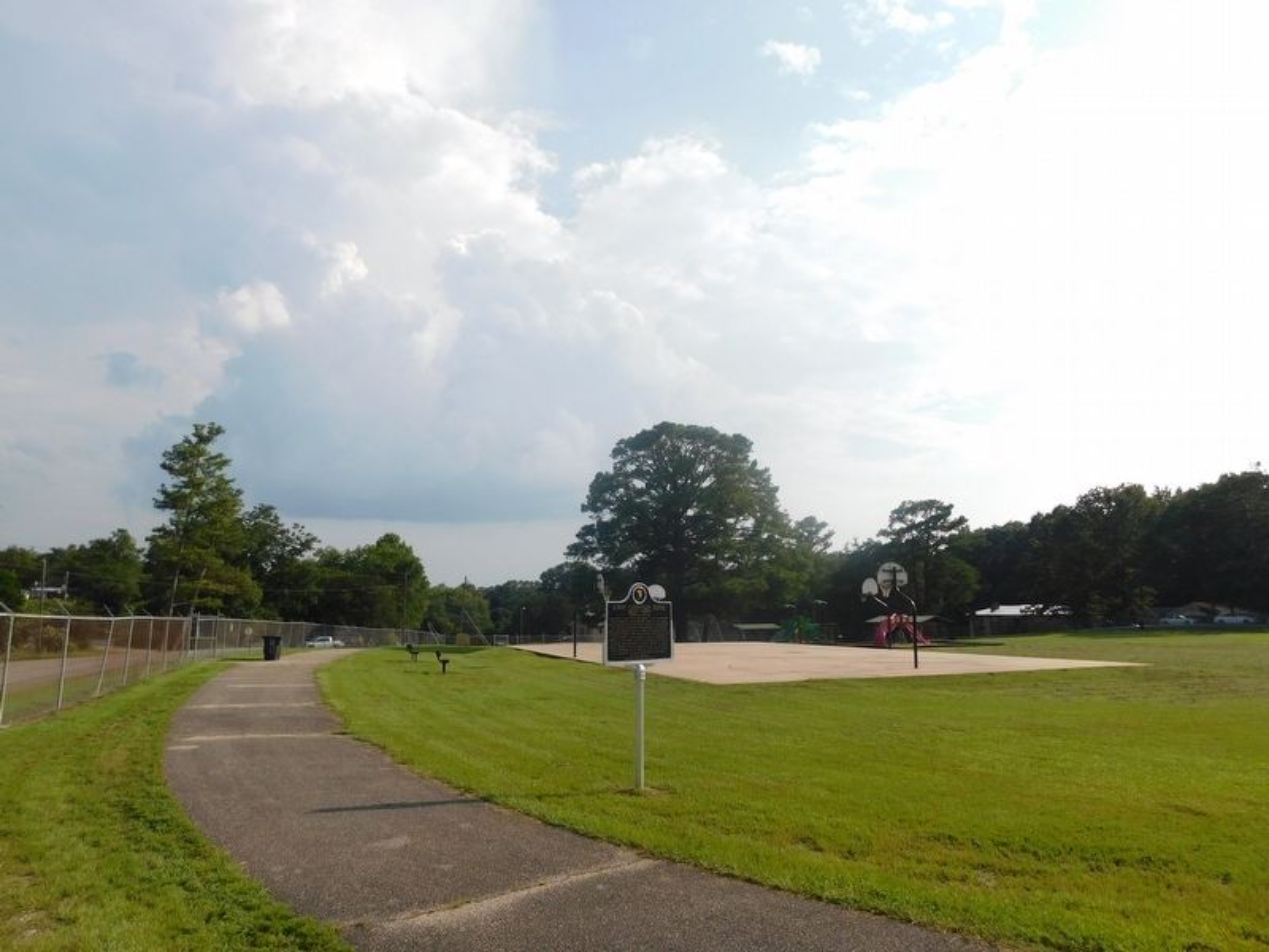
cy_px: 476
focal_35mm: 23
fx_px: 843
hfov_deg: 73.9
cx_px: 634
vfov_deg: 58.9
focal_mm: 4
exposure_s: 1/640
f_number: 6
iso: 125
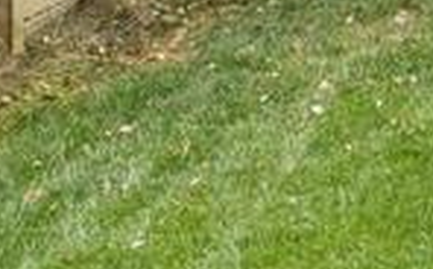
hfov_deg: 11.3
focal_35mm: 113
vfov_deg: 10.2
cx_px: 1287
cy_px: -344
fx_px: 1331
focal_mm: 16
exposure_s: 1/640
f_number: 8
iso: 1250
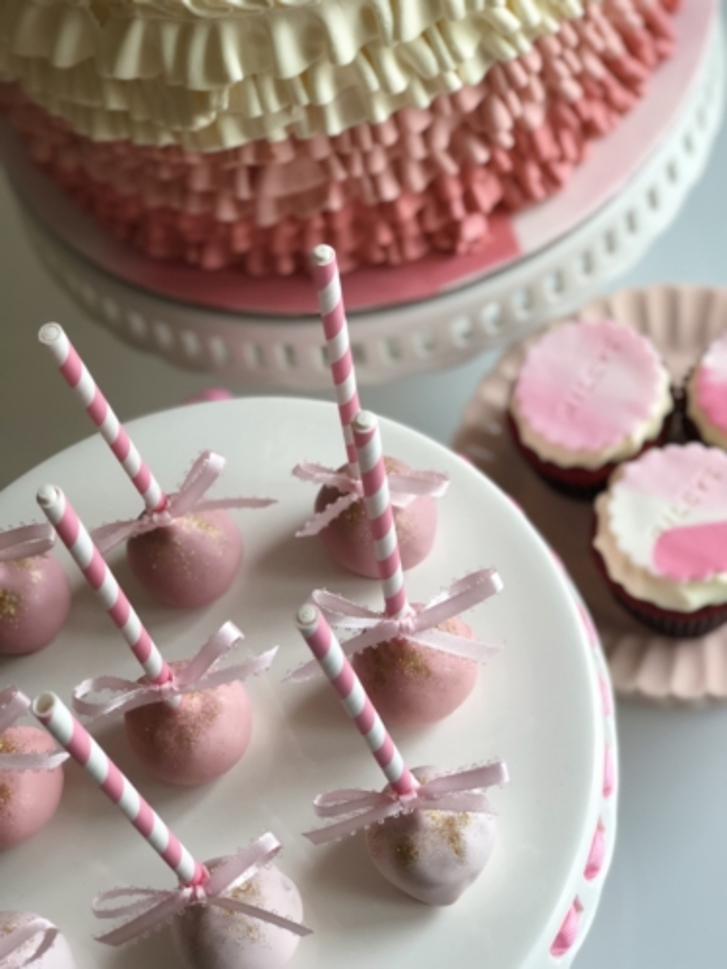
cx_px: 364
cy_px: 484
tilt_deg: -58.2
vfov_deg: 33.8
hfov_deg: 25.7
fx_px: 1596
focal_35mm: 57
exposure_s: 1/60
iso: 64
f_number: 2.8
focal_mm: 6.6
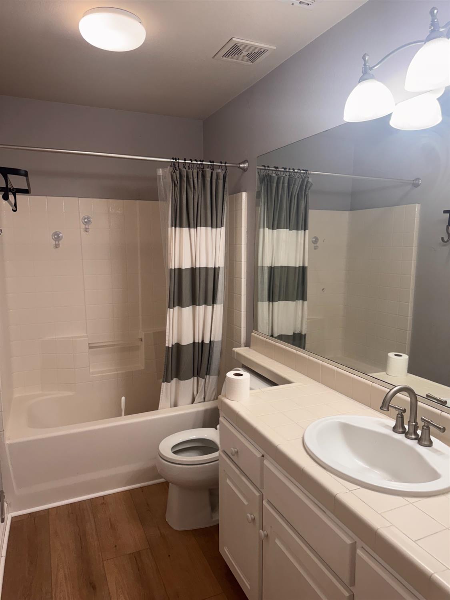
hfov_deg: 56.8
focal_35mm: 24
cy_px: 300
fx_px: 416
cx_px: 225
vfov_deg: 71.6
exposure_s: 1/120
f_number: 1.78
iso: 125
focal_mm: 6.76
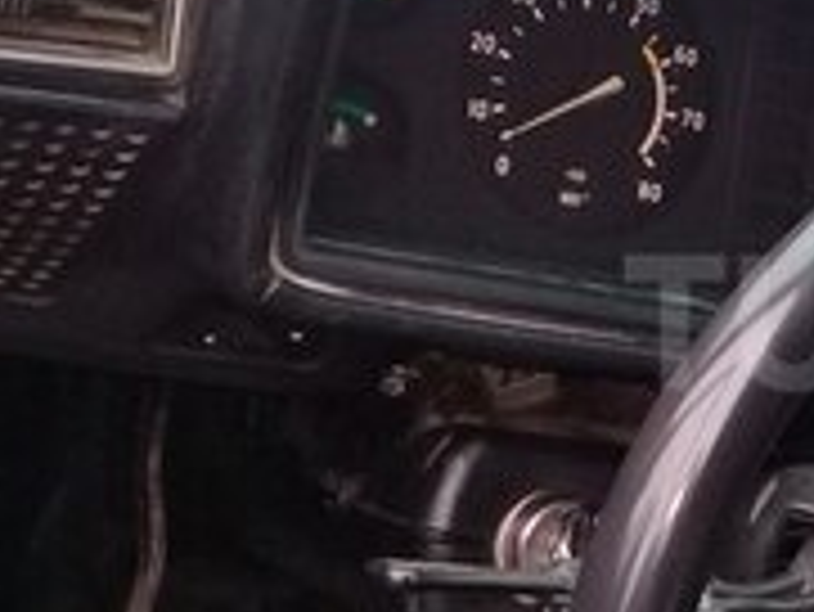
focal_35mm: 113
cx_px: 1084
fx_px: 2659
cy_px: 322
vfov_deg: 13.1
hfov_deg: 16.4
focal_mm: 3.3
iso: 100
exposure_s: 1/33
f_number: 2.2
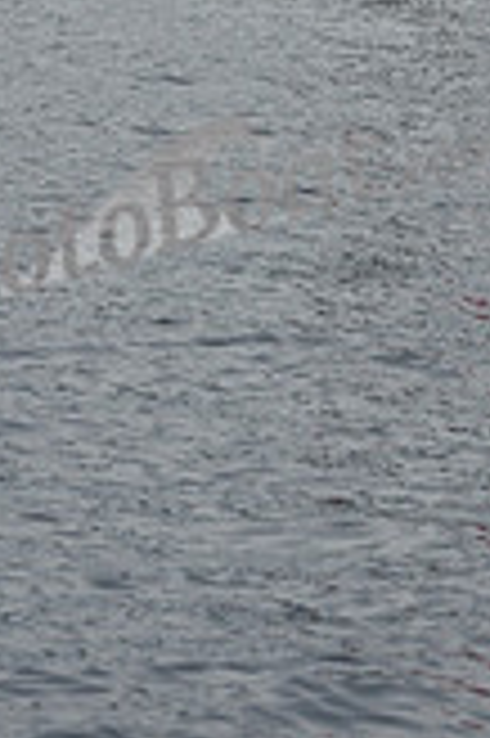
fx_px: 6219
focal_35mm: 304
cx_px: 735
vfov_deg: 6.6
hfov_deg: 4.5
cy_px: -540
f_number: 9
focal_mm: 86
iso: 250
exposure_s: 1/800
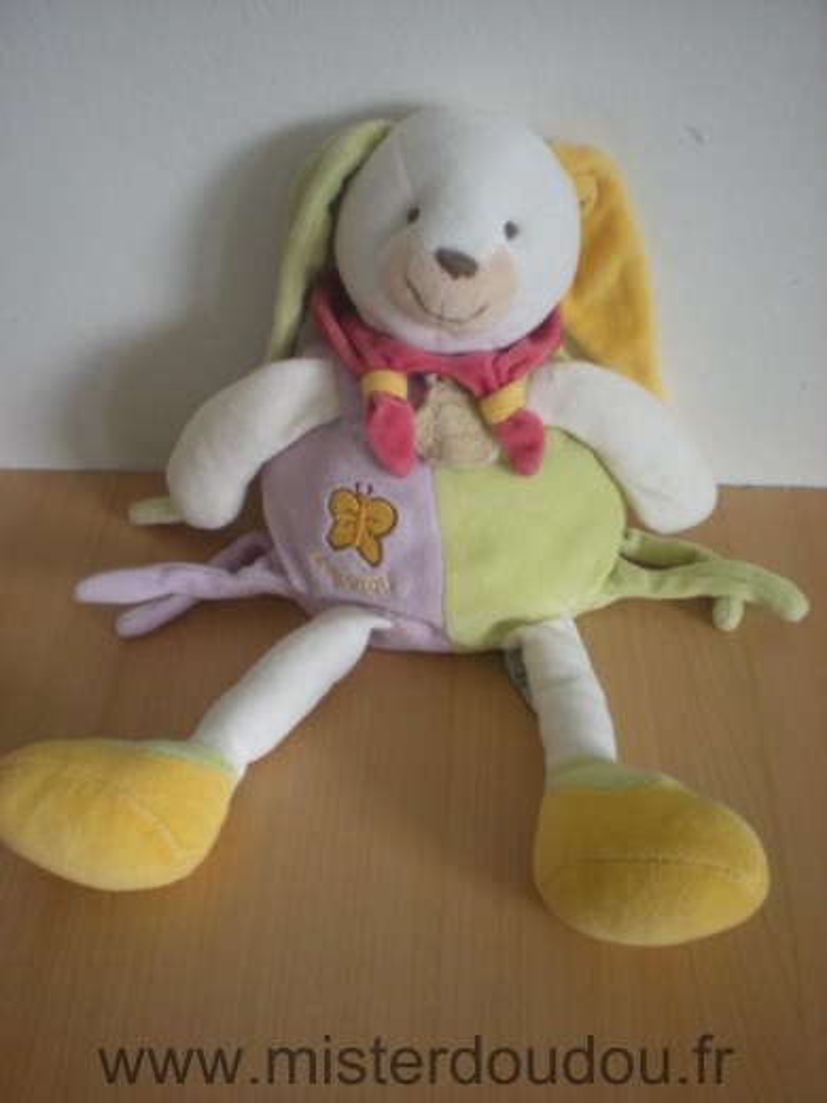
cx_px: 414
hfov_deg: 37.7
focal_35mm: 38
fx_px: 1210
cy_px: 552
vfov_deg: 49.0
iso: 200
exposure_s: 1/31.3
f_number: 3.1
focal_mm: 6.3
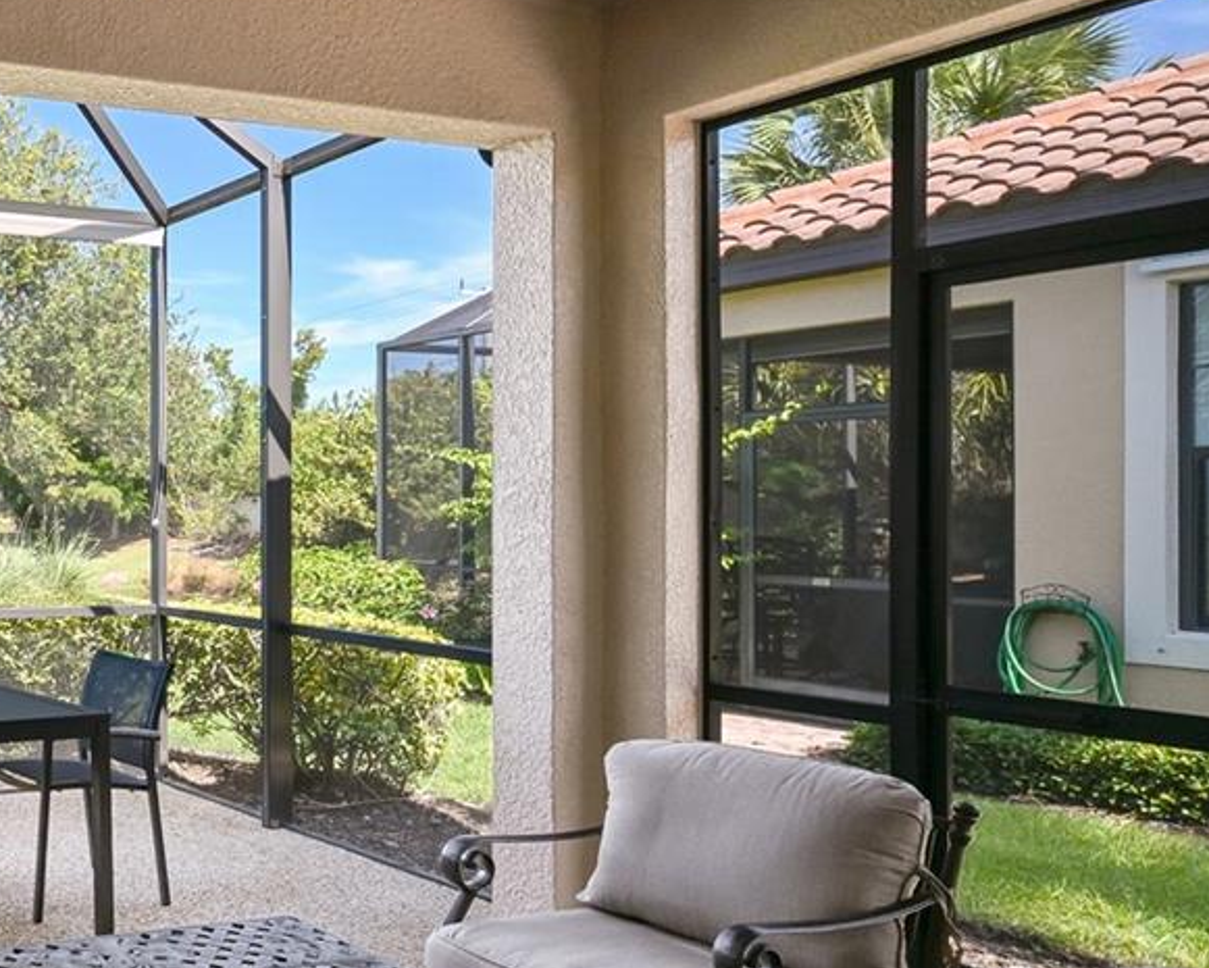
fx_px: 1109
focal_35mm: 31
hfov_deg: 41.6
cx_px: -200
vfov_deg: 47.1
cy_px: 479
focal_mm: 12
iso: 800
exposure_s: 1/40
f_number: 8
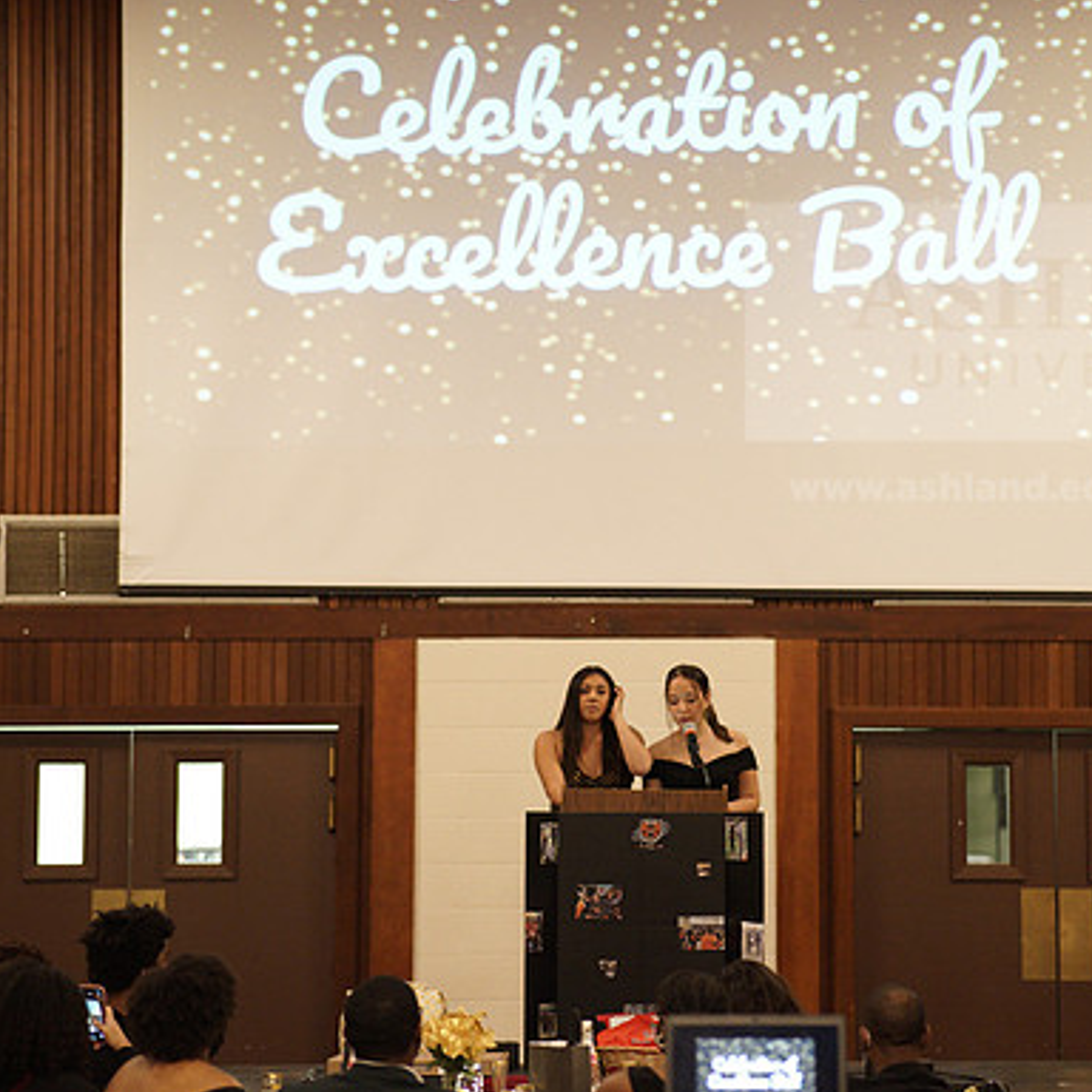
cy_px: 547
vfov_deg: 16.0
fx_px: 3890
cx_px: 660
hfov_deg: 16.0
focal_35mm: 109
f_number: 1.8
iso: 3200
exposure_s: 1/100
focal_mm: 85
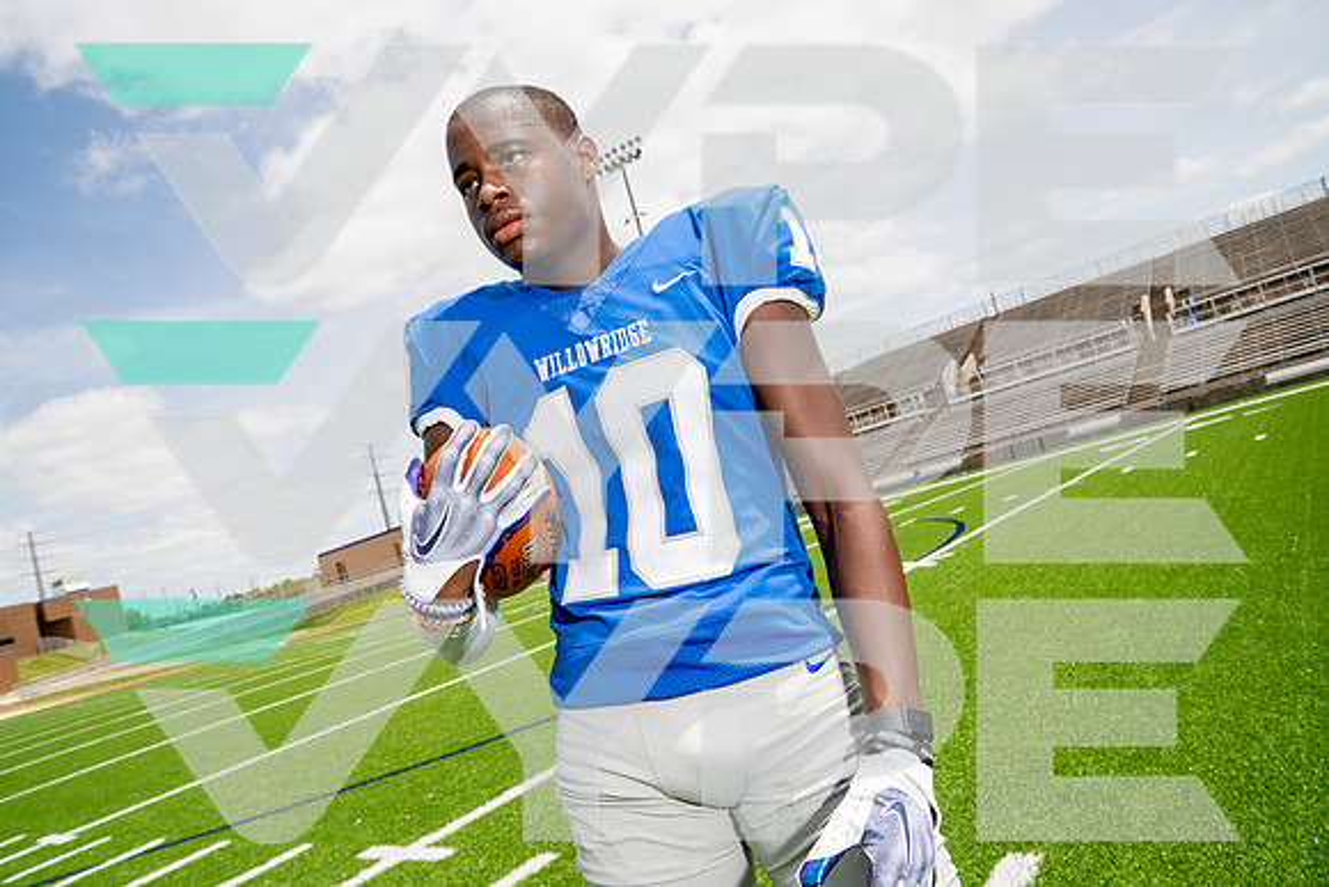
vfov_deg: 53.2
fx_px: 886
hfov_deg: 73.7
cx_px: 664
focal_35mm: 24
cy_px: 444
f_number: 8
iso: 100
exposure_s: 1/250
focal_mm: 24
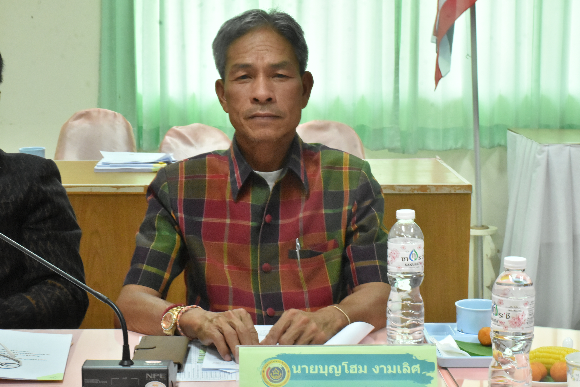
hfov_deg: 22.6
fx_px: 1450
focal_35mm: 90
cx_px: 290
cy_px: 194
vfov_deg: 15.2
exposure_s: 1/25
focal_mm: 60
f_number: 18
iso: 3200
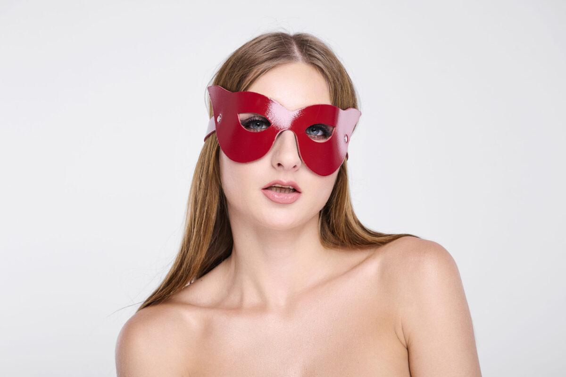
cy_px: 188
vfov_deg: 19.4
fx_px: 1100
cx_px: 283
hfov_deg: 28.9
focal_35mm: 70
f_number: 8
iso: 125
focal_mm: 70
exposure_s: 1/160
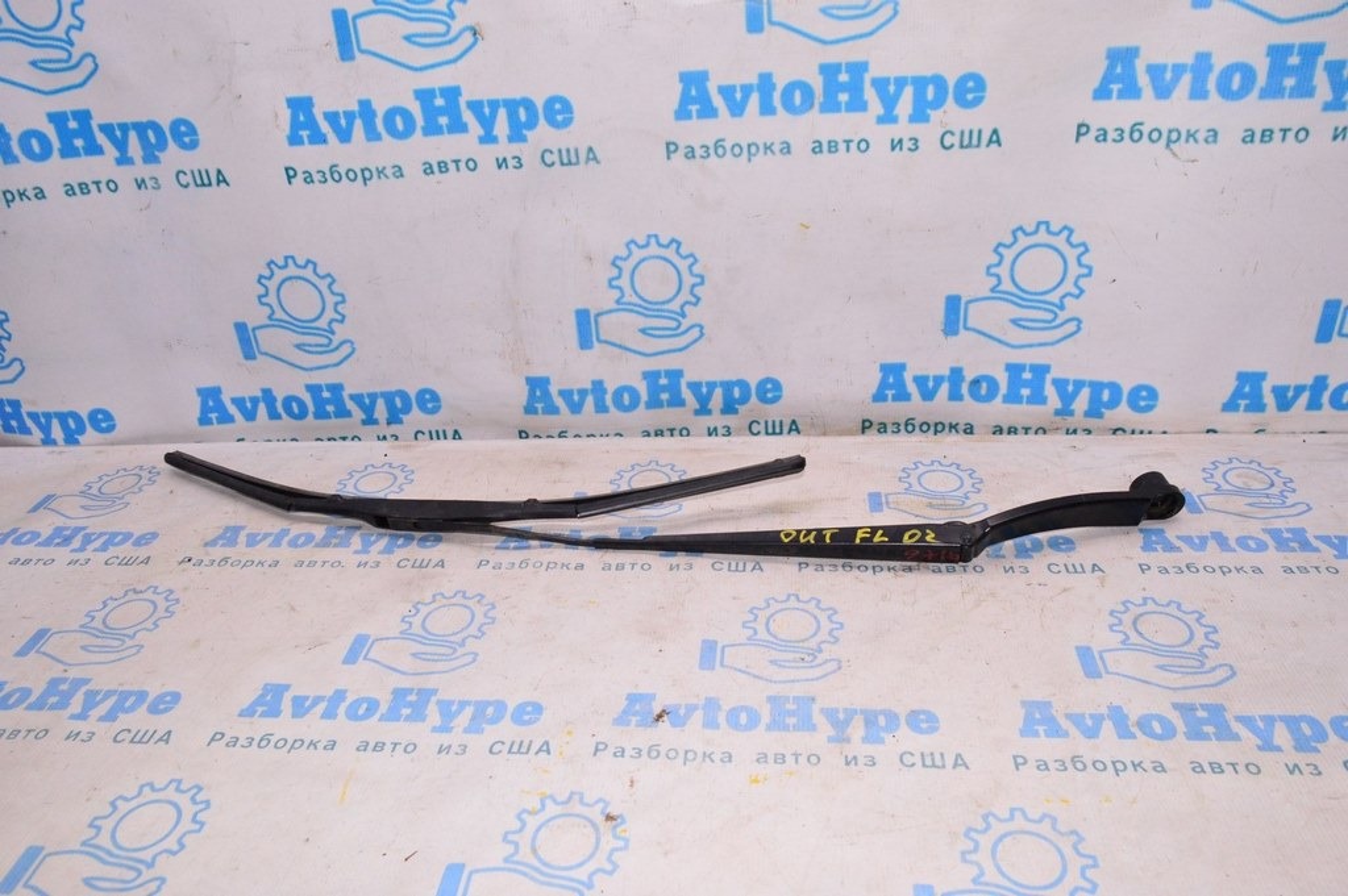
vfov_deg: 47.9
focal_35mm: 27
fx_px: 1010
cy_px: 448
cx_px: 674
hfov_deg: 67.4
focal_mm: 18
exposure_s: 1/160
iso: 1600
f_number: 8
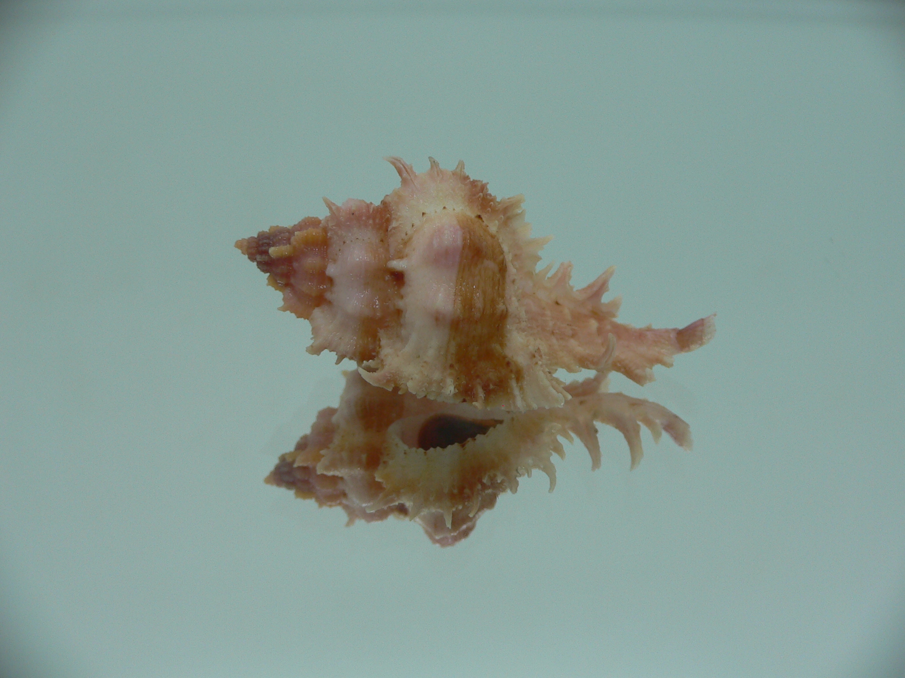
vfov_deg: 40.7
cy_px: 339
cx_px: 452
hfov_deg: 52.6
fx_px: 915
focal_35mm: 35
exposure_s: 1/60
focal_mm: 4.6
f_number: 2.8
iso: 80
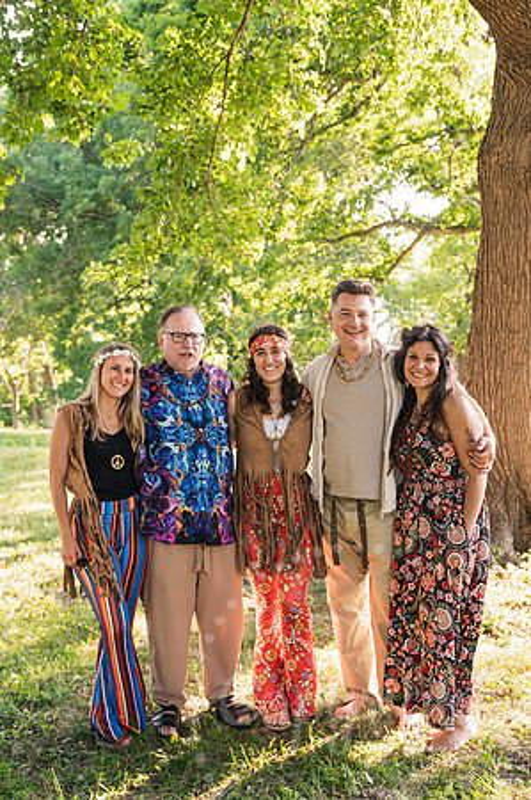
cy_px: 400
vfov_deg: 41.2
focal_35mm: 48
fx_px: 1064
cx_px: 266
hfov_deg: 28.0
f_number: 4
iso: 800
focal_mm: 48
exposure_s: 1/320
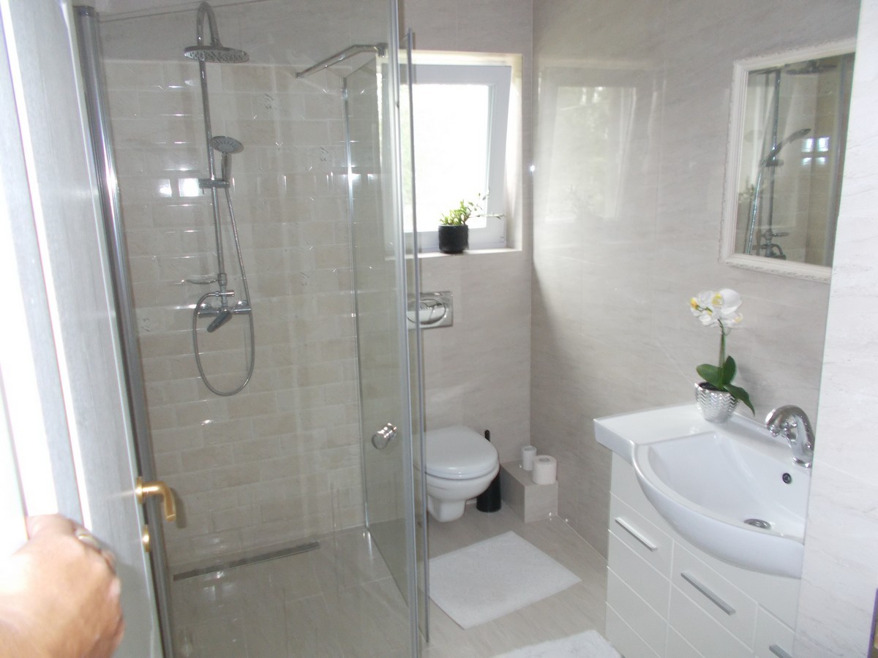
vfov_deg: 53.1
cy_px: 329
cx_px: 439
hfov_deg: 67.3
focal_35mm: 26
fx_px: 659
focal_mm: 4.6
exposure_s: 1/25
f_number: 3.2
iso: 200
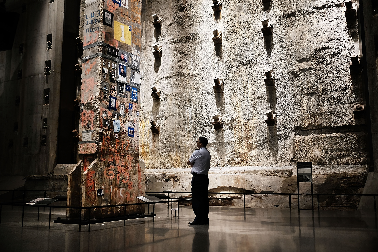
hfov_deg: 53.1
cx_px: 192
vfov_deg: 36.9
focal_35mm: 36
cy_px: 124
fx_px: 378
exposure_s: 1/60
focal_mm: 23
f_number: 1.4
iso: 250
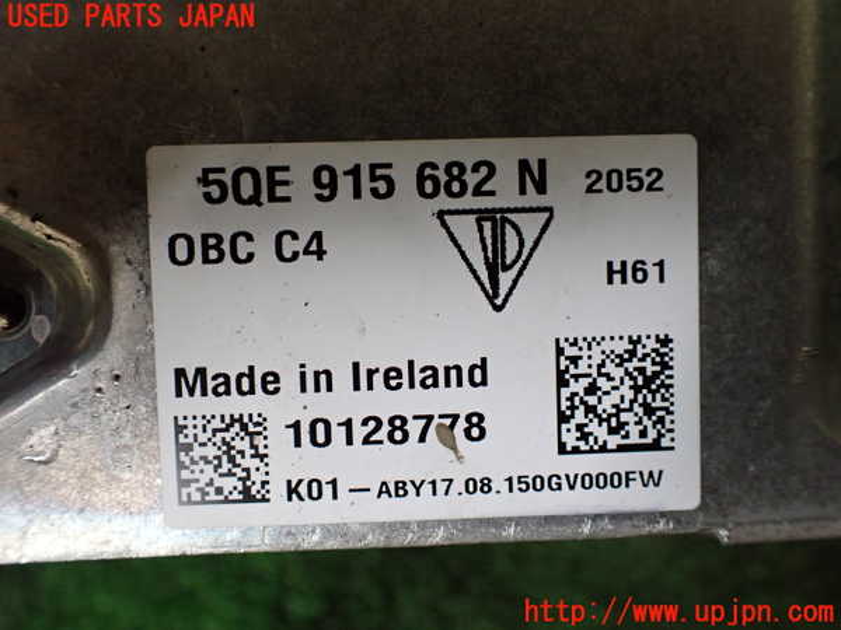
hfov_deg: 60.0
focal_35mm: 30
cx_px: 420
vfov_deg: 46.8
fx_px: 729
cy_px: 315
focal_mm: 5.4
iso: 500
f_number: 2.3
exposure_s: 1/125
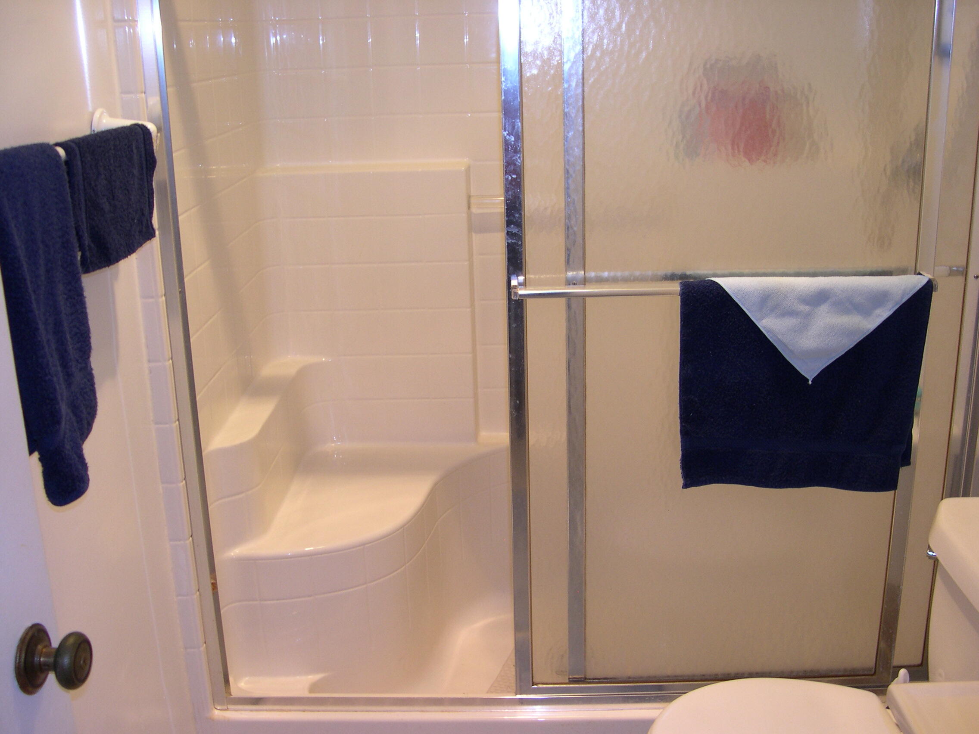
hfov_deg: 49.0
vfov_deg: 37.7
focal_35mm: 38
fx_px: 1075
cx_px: 490
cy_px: 367
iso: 100
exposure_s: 1/46.4
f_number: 2.8
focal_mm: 8
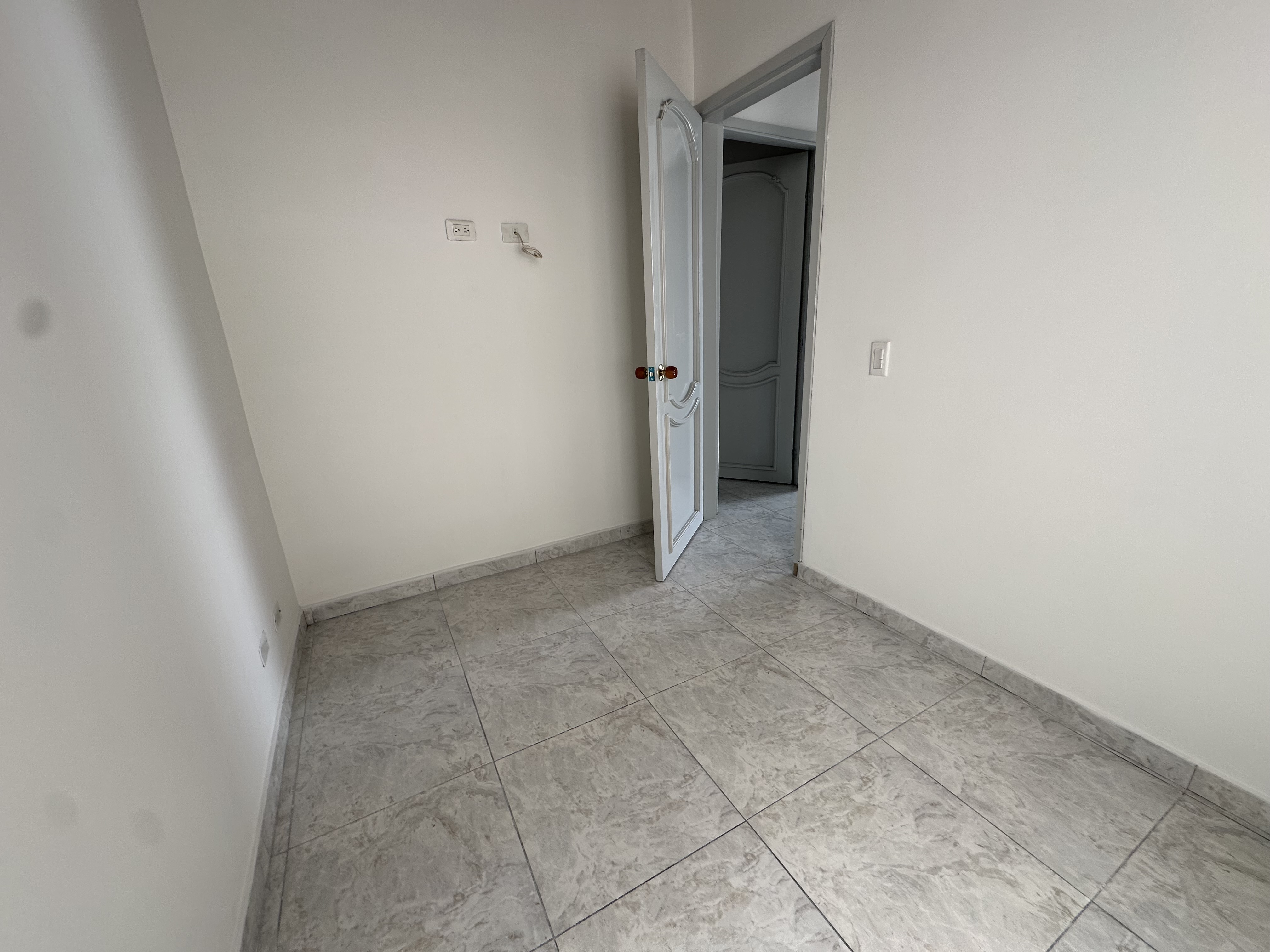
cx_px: 635
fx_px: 514
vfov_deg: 85.7
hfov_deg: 102.1
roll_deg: +2.9
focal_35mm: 14
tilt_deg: -15.3
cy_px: 476
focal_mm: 2.22
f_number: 2.2
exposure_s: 1/99
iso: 64
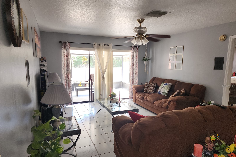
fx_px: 157
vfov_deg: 53.0
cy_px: 86
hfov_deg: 73.7
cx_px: 118
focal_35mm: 24
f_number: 1.8
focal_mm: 6.4
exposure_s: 1/60
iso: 80
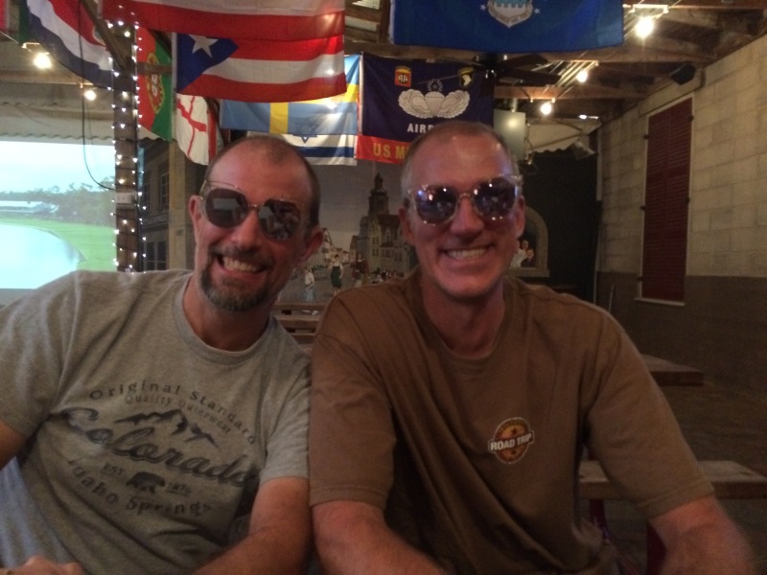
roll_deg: -0.7
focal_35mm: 29
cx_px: 384
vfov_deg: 48.2
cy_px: 288
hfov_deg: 61.7
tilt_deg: -3.1
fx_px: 643
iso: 400
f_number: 2.2
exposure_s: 1/15
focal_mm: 4.15
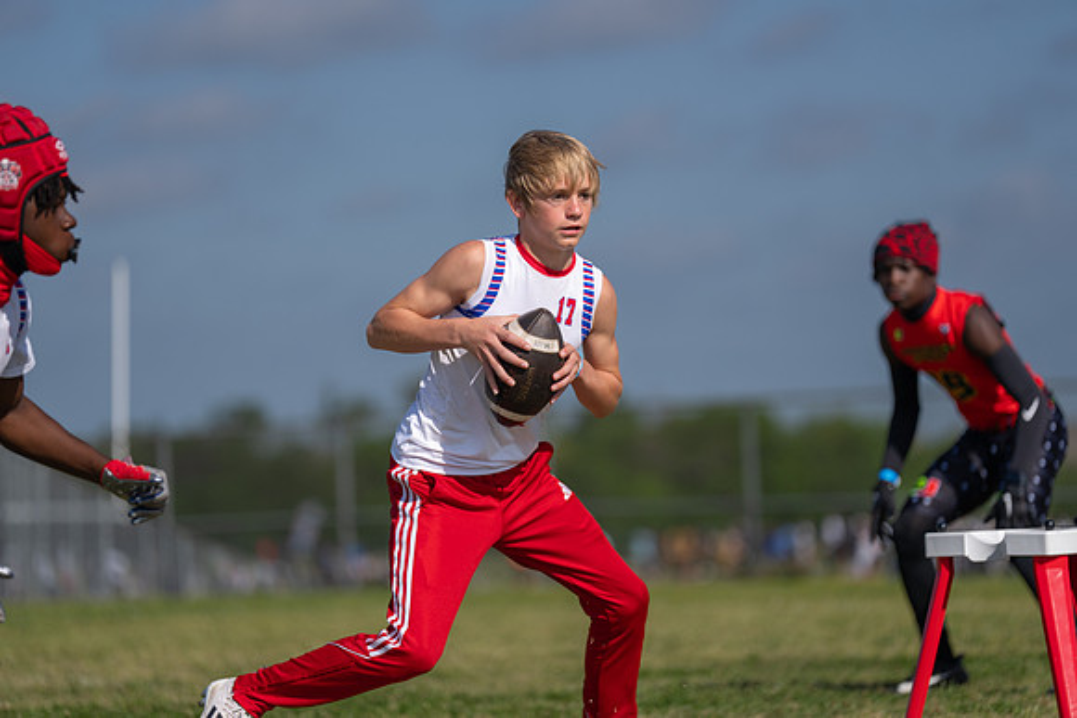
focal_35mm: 173
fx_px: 5177
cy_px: 359
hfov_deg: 11.9
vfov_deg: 7.9
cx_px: 538
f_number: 2.8
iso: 100
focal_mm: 173
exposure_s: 1/3200
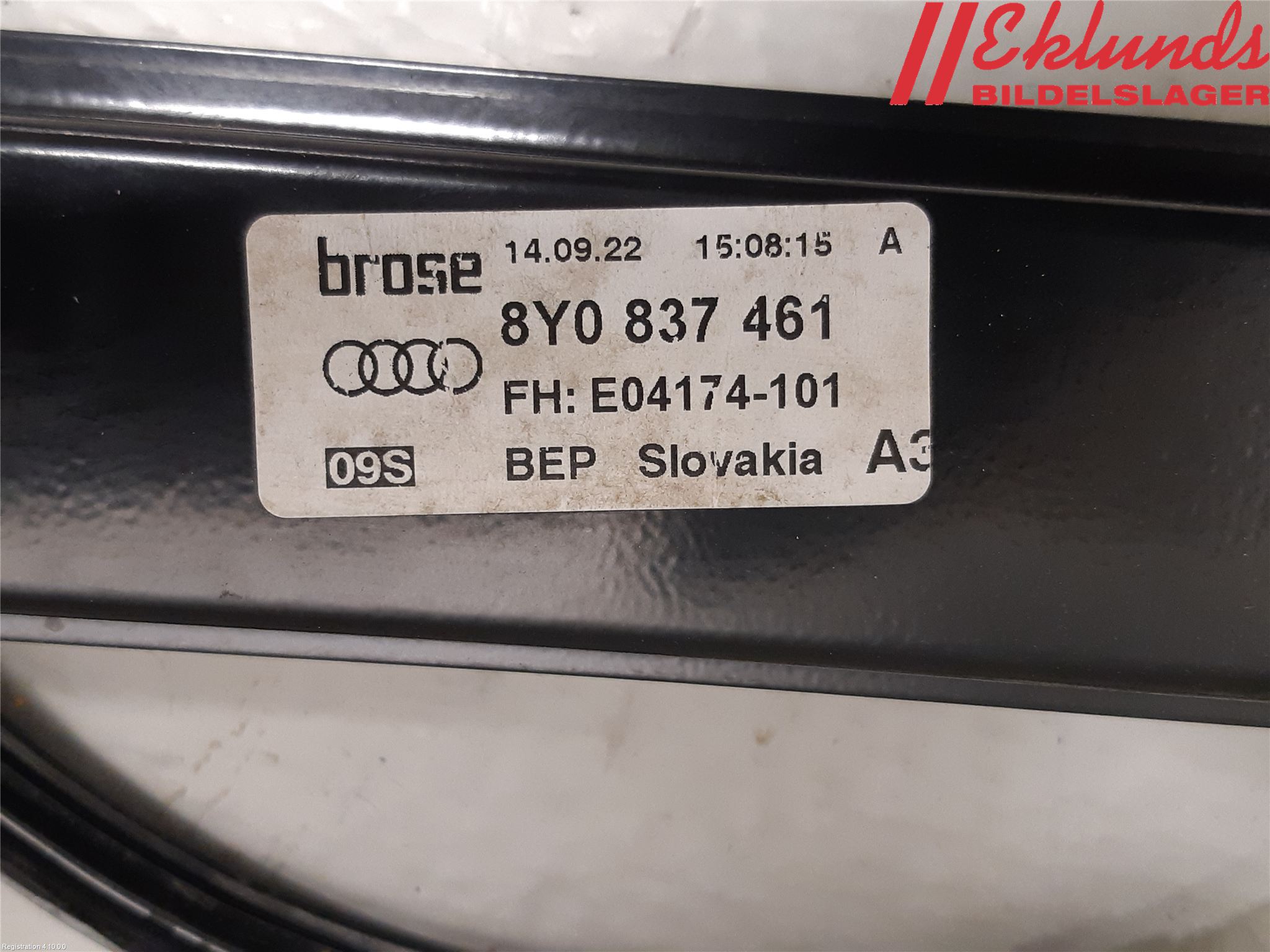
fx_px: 954
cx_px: 635
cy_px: 476
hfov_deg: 67.3
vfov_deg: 53.1
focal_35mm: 26
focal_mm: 3.93
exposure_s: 1/25
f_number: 1.7
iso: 250
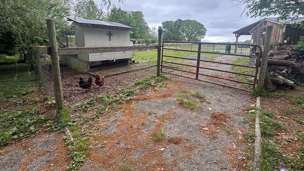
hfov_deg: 99.4
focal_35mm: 16
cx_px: 155
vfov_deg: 66.1
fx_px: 129
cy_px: 64
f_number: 2.2
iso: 40
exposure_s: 1/230
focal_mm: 2.22
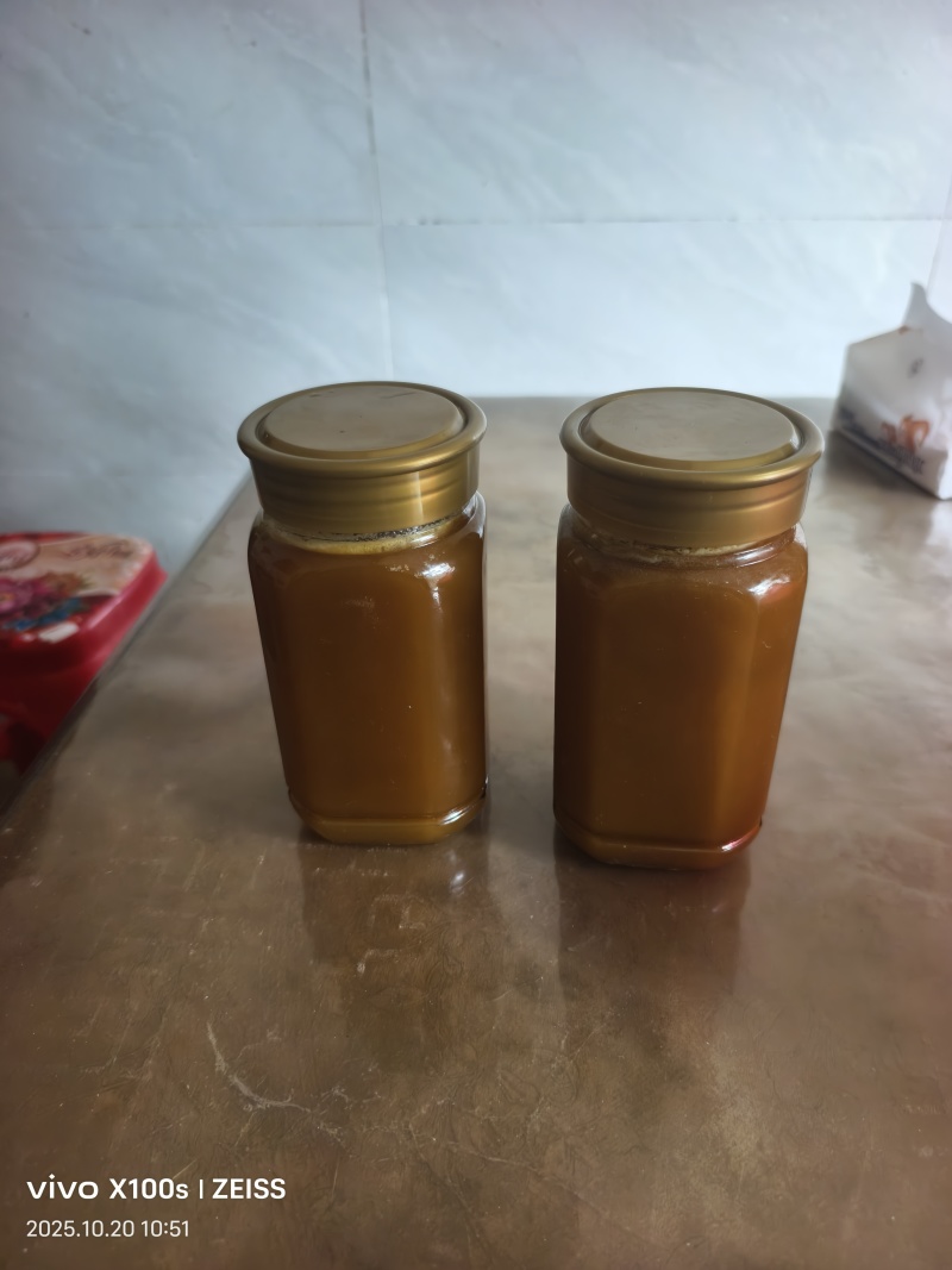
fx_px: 844
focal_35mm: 23
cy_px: 635
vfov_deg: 73.9
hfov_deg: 58.9
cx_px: 476
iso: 794
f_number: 1.57
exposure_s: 1/50
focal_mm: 5.6
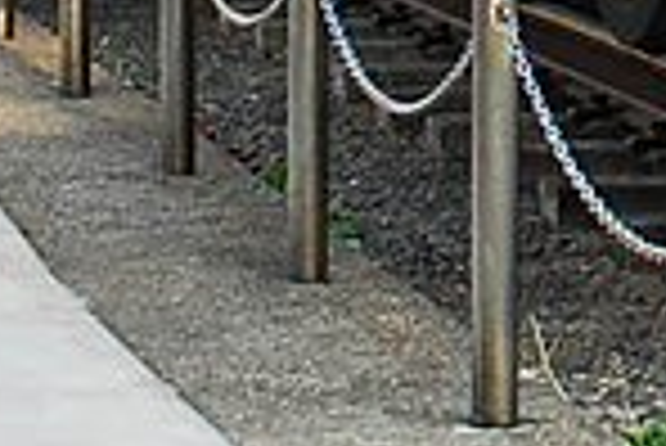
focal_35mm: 332
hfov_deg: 6.1
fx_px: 6148
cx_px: 1008
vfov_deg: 4.0
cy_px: -912
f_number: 4.2
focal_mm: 32
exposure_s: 1/500
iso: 400
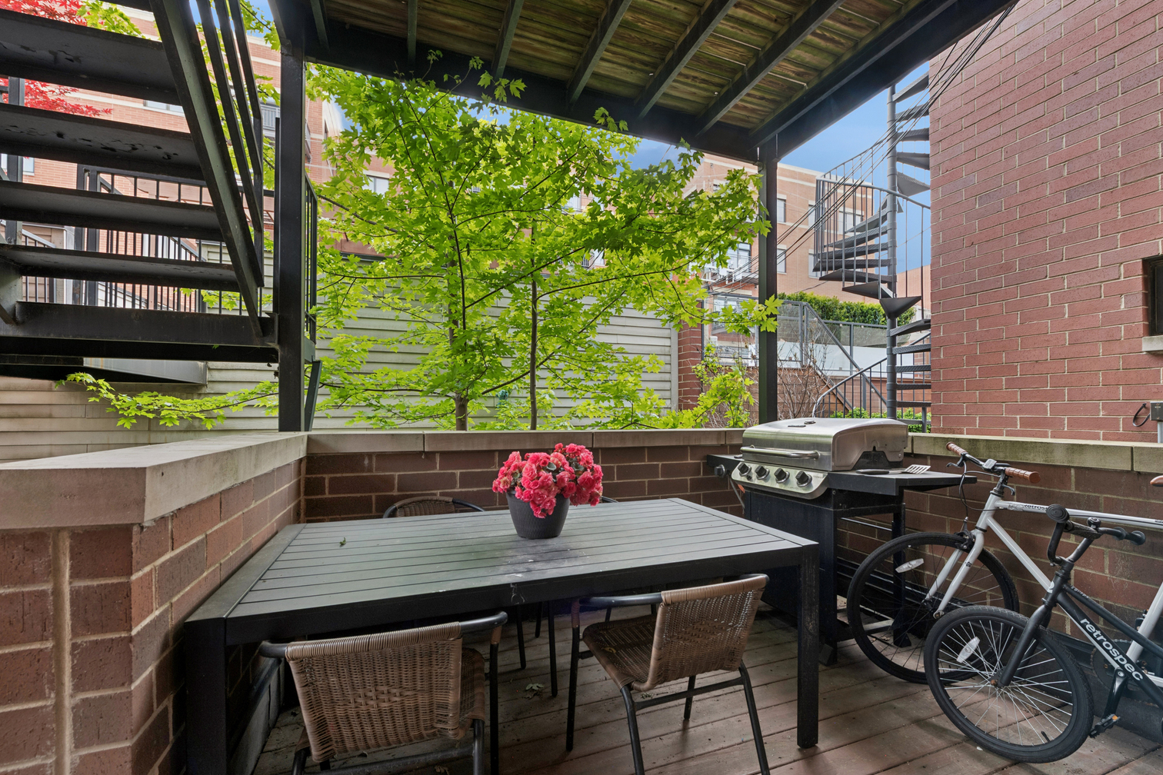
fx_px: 485
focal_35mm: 15
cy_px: 390
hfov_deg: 100.3
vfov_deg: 77.3
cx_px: 618
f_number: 8
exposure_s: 1/20
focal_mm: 14
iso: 250
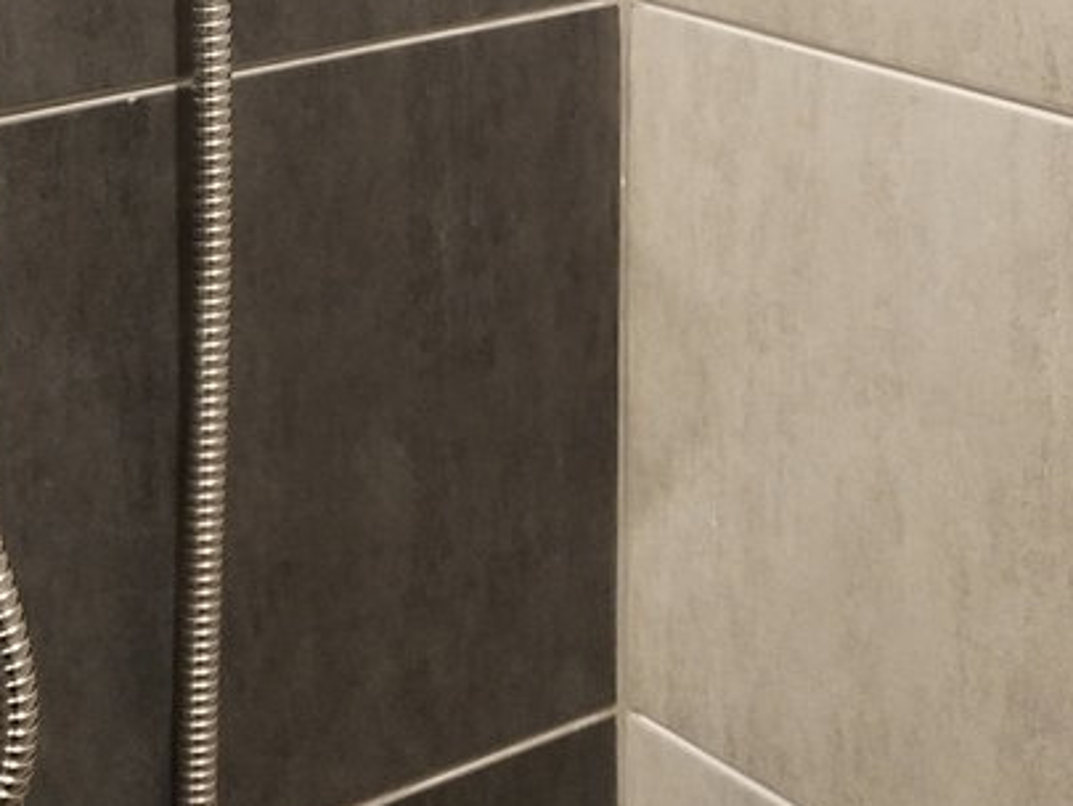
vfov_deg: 15.1
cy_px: -342
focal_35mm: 92
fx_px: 2853
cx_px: 60
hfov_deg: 20.8
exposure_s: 1/50
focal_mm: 3.95
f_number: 1.8
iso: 469
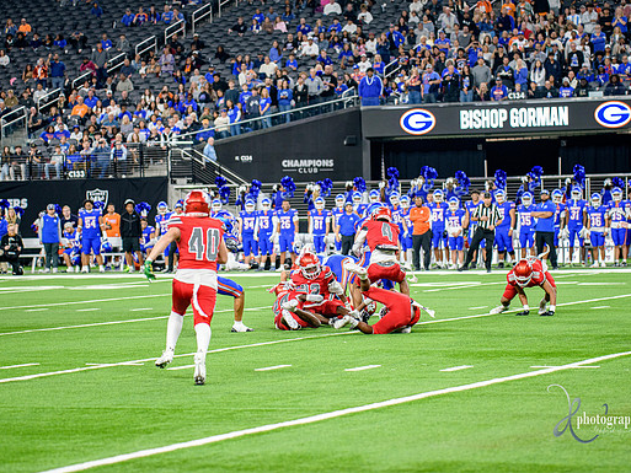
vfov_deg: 10.9
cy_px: 236
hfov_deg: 14.5
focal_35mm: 136
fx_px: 2480
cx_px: 322
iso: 1250
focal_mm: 125
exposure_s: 1/400
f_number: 2.8
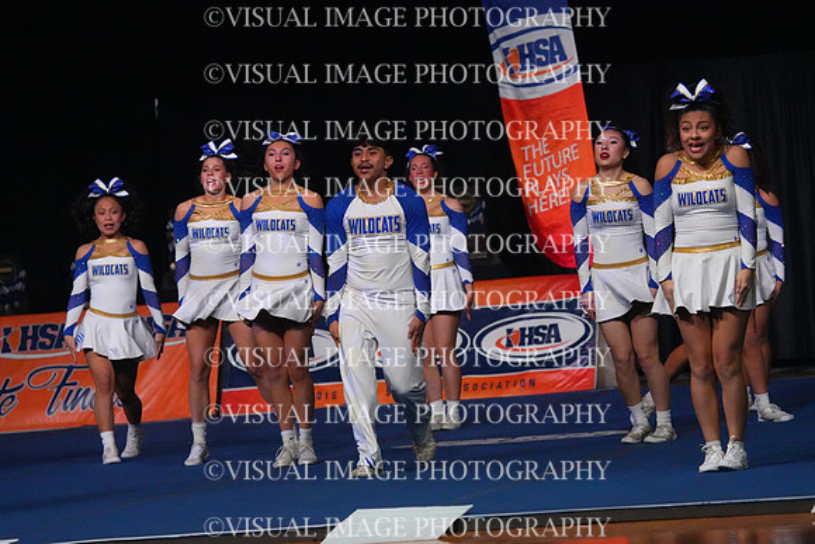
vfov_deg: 6.9
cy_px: 272
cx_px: 408
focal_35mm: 200
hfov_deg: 10.3
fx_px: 4529
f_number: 5.6
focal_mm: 200
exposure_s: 1/1250
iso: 16000
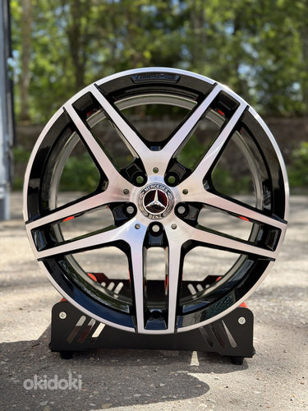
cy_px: 206
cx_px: 154
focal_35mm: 48
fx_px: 569
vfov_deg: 39.7
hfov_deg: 30.3
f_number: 1.78
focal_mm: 6.76
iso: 80
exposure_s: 1/1795
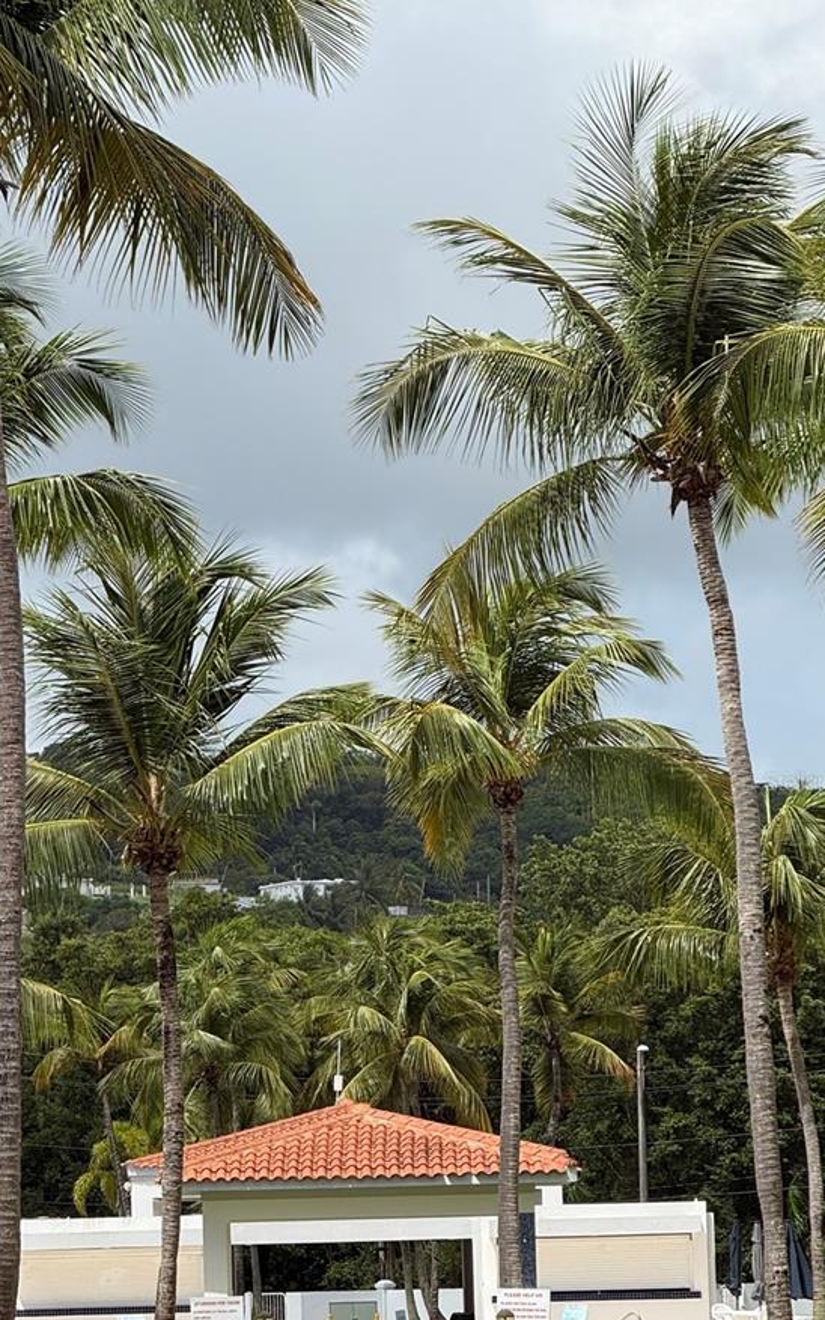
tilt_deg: +5.2
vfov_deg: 12.0
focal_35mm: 174
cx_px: 194
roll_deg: +1.0
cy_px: 781
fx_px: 6261
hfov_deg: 7.5
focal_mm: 15.66
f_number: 2.8
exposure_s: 1/1866
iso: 50
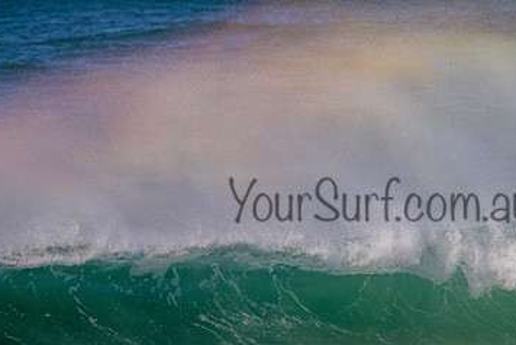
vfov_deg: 1.1
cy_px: 188
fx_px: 18677
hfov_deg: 1.6
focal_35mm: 1302
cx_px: 378
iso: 1100
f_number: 11
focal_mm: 800
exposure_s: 1/2000
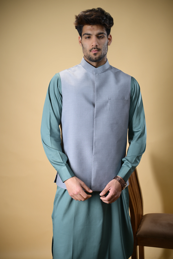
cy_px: 130
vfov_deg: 33.9
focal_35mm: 59
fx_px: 425
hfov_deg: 23.0
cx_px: 86
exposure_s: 1/125
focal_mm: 59
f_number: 2.8
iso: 200
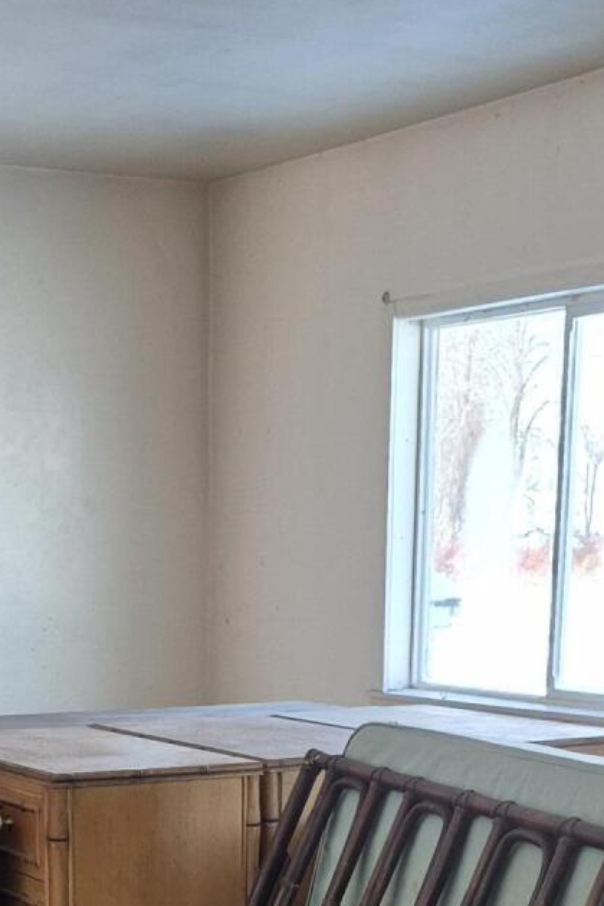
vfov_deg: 24.8
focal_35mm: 76
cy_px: 1005
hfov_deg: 17.9
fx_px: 1913
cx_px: 161
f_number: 1.8
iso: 125
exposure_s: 1/180
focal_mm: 5.4
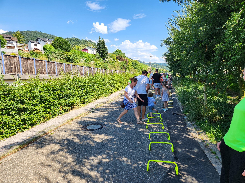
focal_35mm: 23
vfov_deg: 58.9
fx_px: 163
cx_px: 122
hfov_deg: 73.9
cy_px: 92
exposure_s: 1/771
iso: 20
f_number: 1.8
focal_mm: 5.4
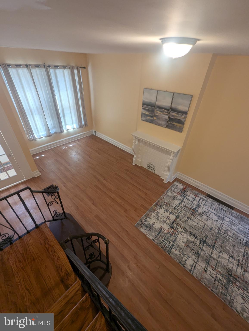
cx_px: 124
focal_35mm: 13
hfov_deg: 90.0
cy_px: 166
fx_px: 124
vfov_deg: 106.1
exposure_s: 1/24
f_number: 2.2
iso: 62
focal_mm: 1.95
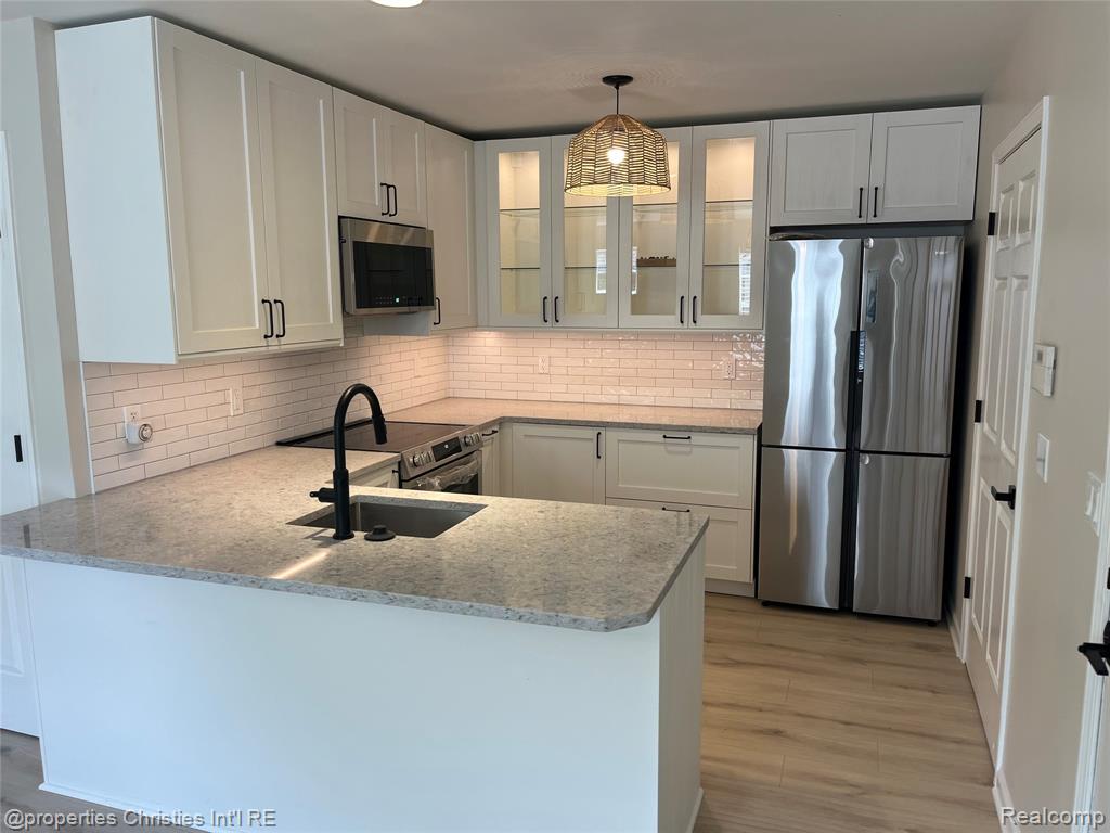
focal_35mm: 26
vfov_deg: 53.1
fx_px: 834
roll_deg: -0.4
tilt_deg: -8.5
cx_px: 555
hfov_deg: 67.3
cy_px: 416
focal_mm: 5.1
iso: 50
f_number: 1.6
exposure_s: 1/125
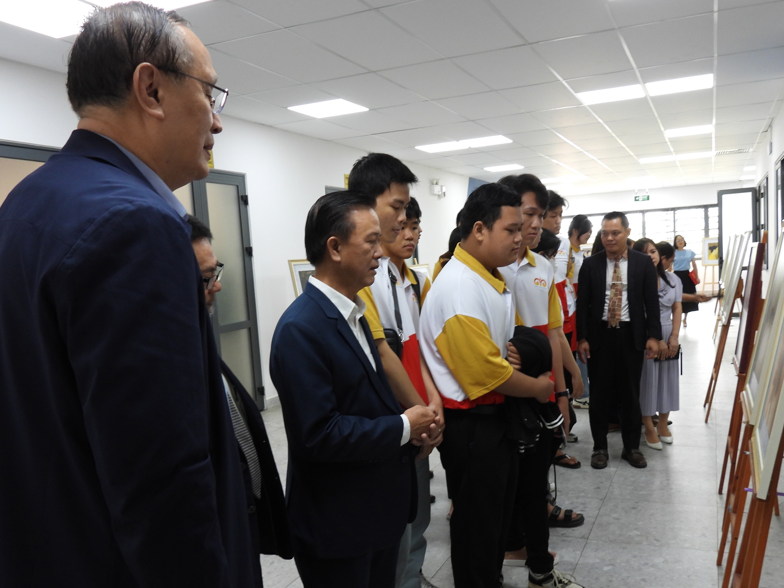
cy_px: 342
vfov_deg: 46.6
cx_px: 417
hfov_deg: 59.9
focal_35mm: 30
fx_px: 679
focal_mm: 4.3
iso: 125
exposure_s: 1/30
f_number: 2.8
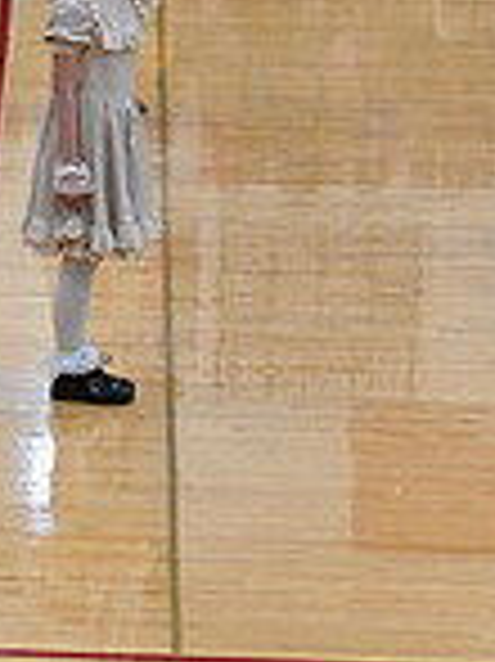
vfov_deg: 7.4
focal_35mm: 266
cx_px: -747
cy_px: -34
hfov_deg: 5.4
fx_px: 5079
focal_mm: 70
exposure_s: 1/400
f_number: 4
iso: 4000
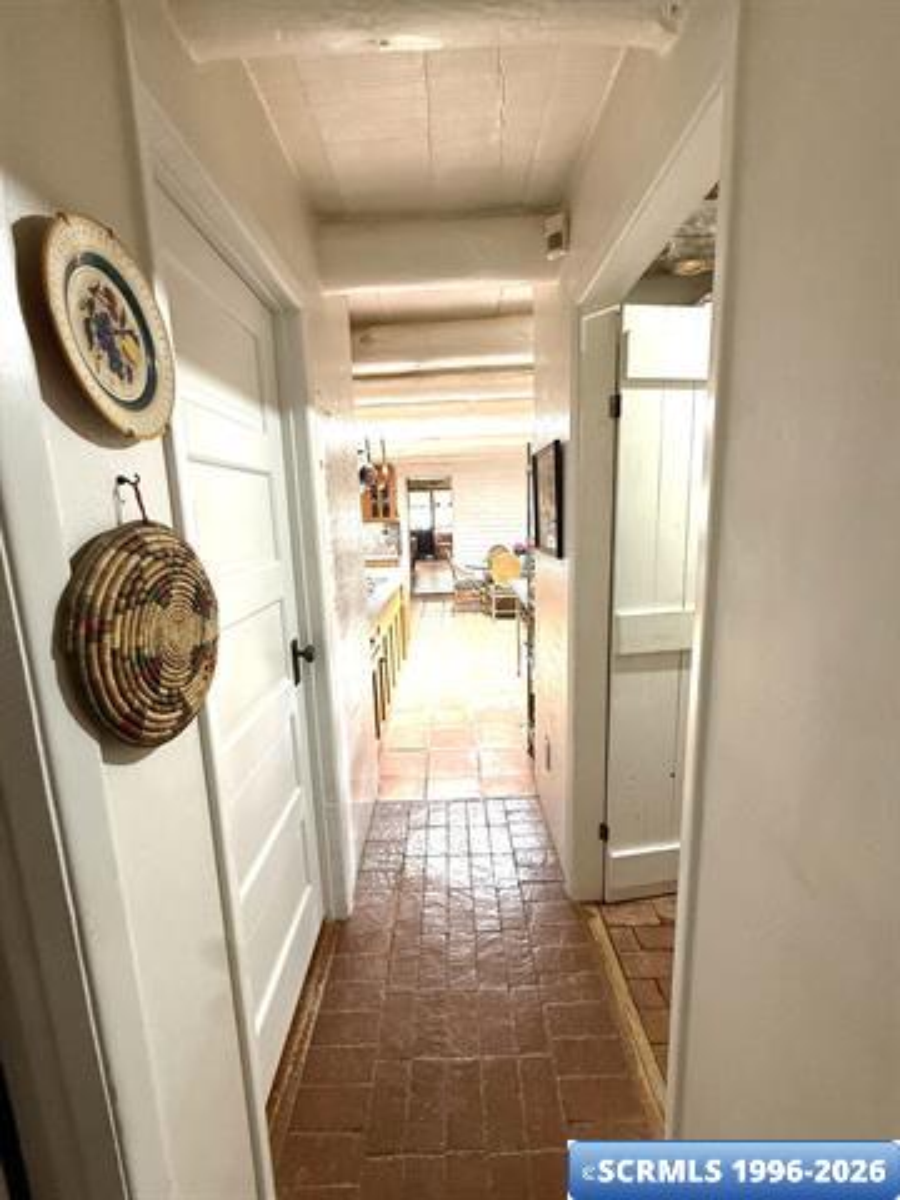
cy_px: 600
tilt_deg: -8.8
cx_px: 450
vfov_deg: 102.1
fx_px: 485
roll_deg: +1.8
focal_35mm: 14
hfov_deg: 85.7
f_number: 2.2
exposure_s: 1/60
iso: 250
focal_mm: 2.22
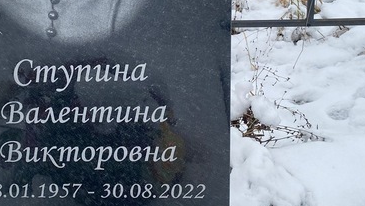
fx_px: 601
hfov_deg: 33.3
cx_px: 99
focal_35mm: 62
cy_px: 1
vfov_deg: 18.9
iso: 32
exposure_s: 1/282
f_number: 1.8
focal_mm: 4.25
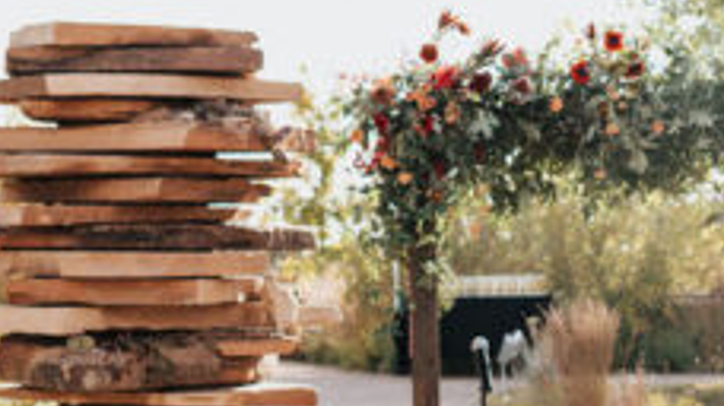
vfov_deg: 8.5
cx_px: 759
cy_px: 543
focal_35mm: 140
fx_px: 2686
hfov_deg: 15.0
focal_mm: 35
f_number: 2.8
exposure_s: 1/1250
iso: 250
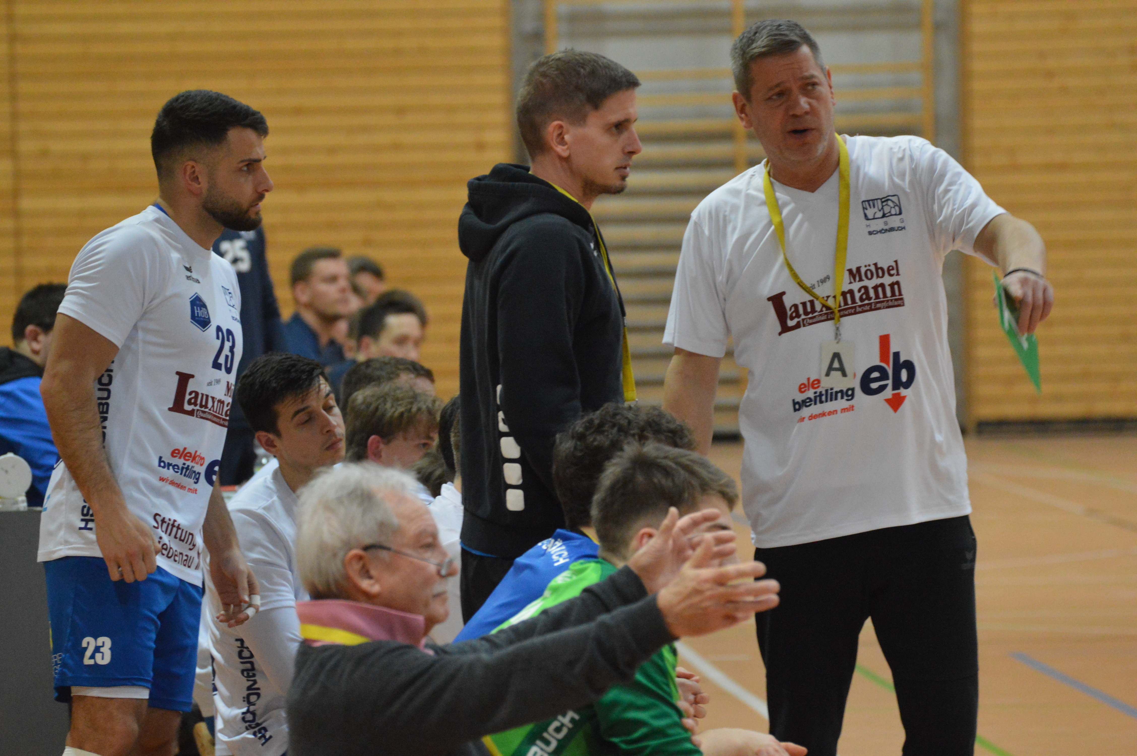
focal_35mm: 248
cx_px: 568
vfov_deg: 5.5
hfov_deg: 8.3
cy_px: 378
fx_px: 7810
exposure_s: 1/200
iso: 3200
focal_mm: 165
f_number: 5
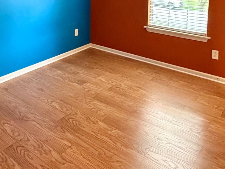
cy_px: -10
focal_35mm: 38
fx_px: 247
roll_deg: -0.1
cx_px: 82
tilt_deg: -5.4
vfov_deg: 33.5
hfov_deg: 48.5
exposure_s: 1/60
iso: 1000
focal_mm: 2.22
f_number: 2.2
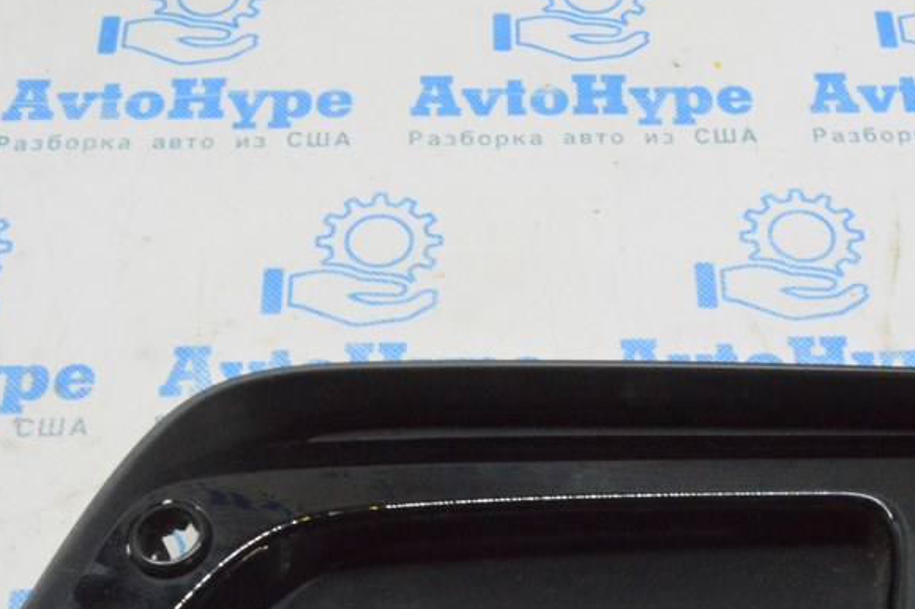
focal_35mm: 61
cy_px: 518
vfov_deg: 21.9
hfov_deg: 32.7
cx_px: 596
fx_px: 1546
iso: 6400
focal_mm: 23
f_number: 20
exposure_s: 1/20
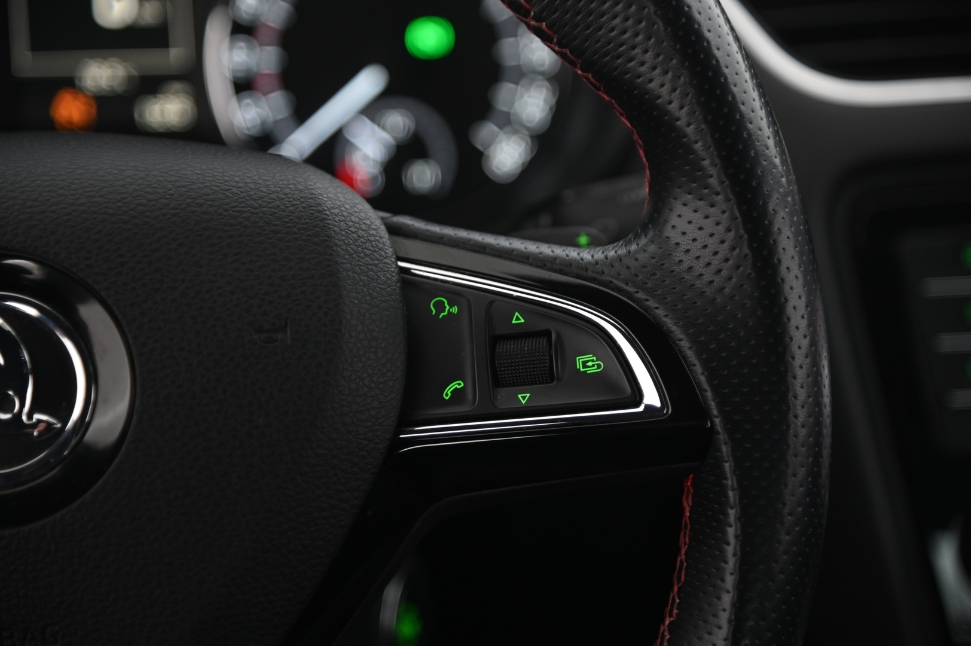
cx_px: 486
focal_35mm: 120
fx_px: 3234
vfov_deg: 11.4
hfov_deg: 17.1
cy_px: 323
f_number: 4
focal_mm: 120
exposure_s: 1/15
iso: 2000
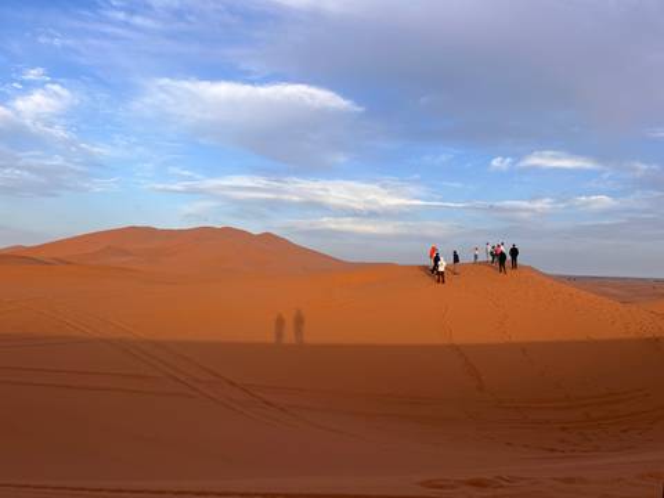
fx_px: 499
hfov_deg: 67.3
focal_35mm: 26
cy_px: 249
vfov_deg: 53.1
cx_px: 332
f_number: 1.6
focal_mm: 5.1
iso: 50
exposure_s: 1/1279
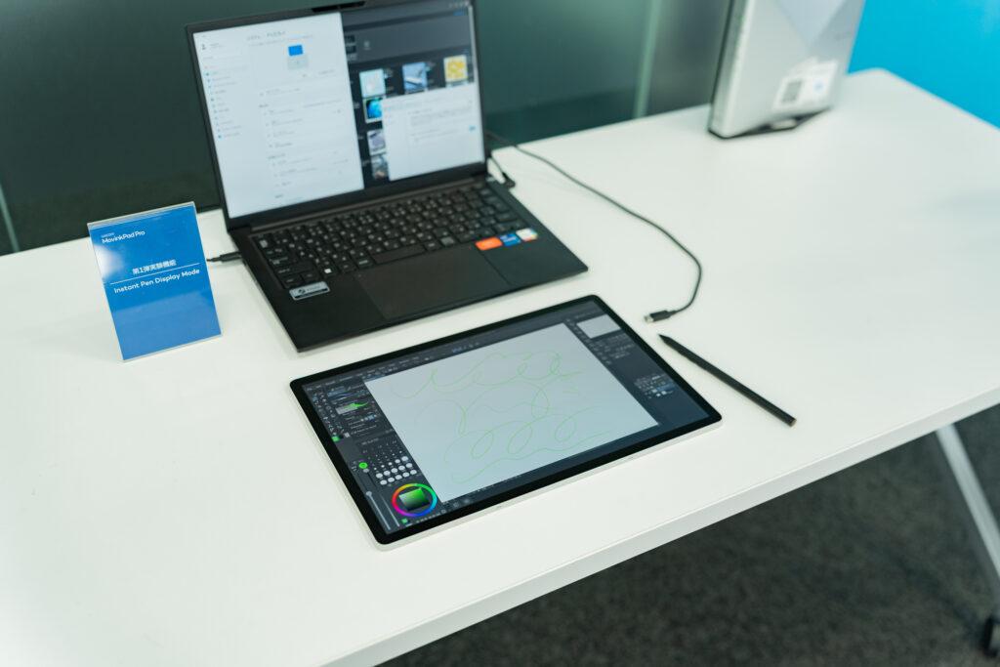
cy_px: 334
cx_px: 500
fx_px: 972
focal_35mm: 35
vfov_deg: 37.9
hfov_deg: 54.4
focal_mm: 35
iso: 400
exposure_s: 1/125
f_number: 2.8
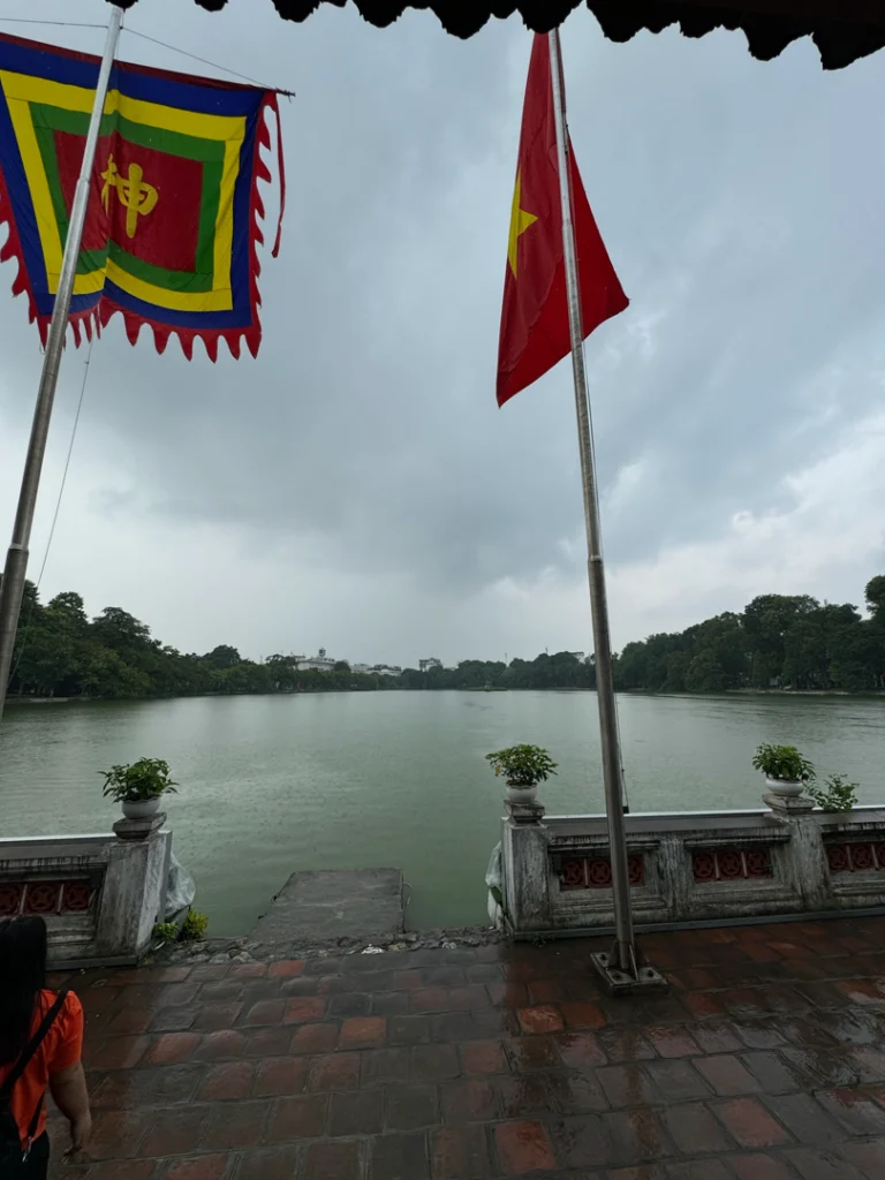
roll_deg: +0.4
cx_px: 442
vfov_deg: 102.1
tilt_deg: +11.6
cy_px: 590
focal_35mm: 14
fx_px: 477
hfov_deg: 85.7
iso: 50
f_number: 2.2
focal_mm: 2.22
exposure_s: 1/1126
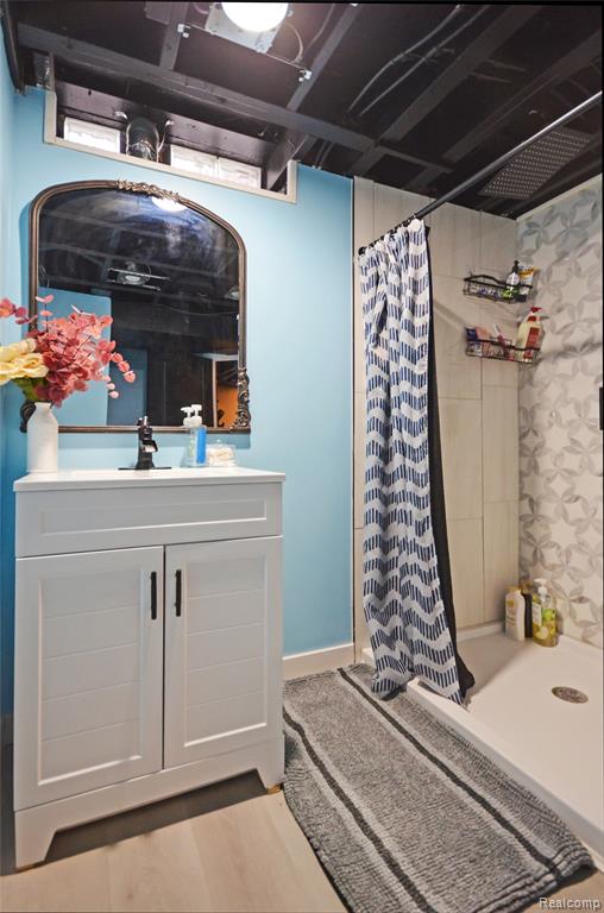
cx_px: 302
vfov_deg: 95.1
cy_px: 456
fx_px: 417
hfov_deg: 71.8
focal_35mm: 16
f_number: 4.2
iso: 900
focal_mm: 11
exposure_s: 1/30
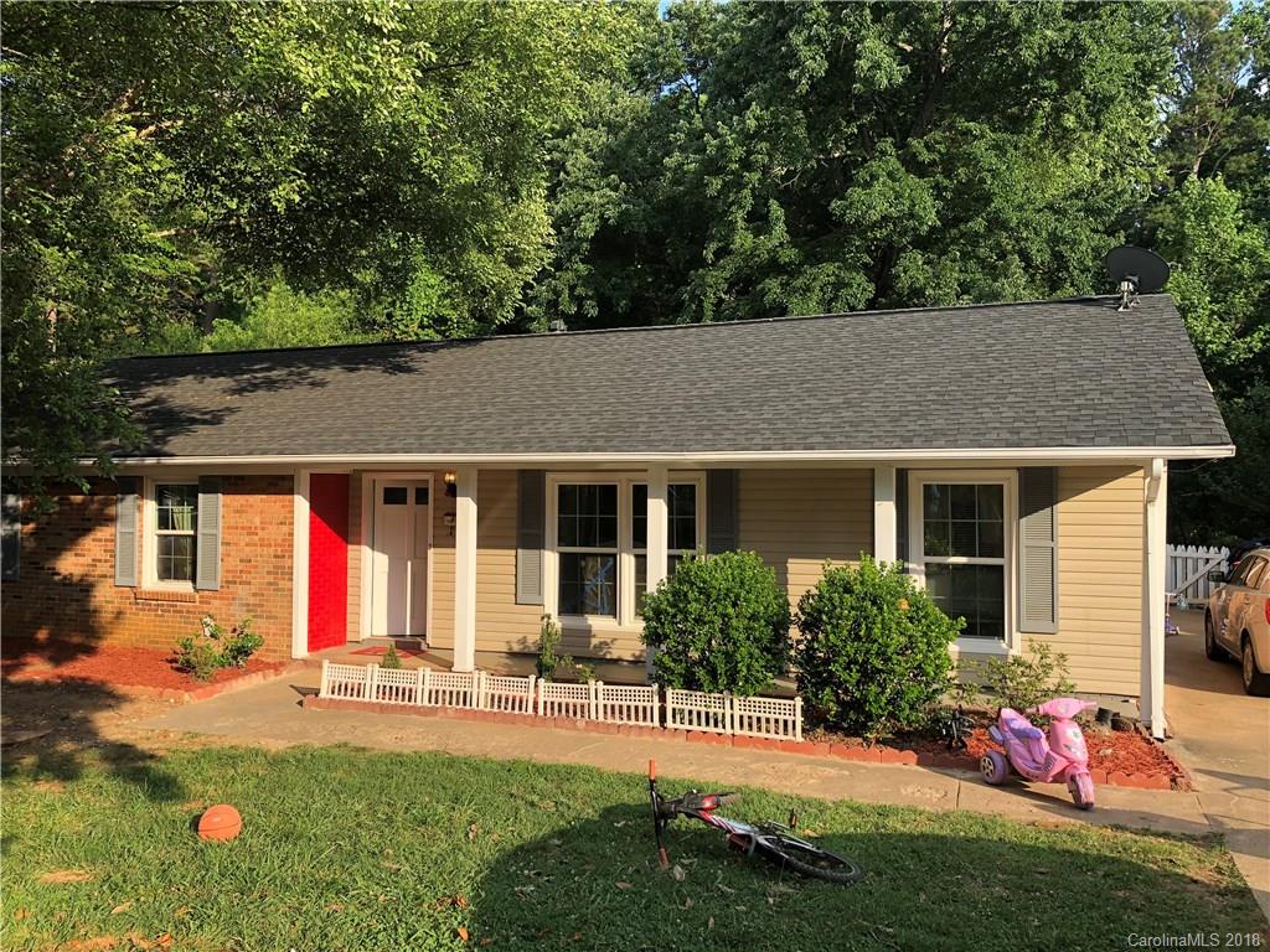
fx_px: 1027
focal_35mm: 28
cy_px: 476
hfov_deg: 63.4
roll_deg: +0.4
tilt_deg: +2.6
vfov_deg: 49.7
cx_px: 635
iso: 20
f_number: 1.8
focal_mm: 3.99
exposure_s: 1/774
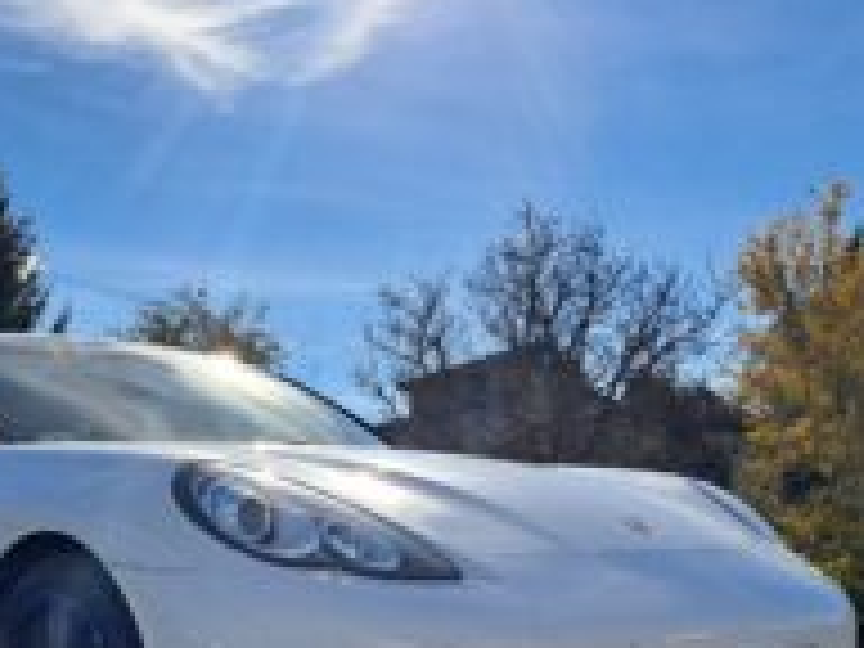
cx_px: 198
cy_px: 549
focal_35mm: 50
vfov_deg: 28.3
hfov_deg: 37.1
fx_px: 1248
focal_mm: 5.23
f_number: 1.8
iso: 50
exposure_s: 1/2500
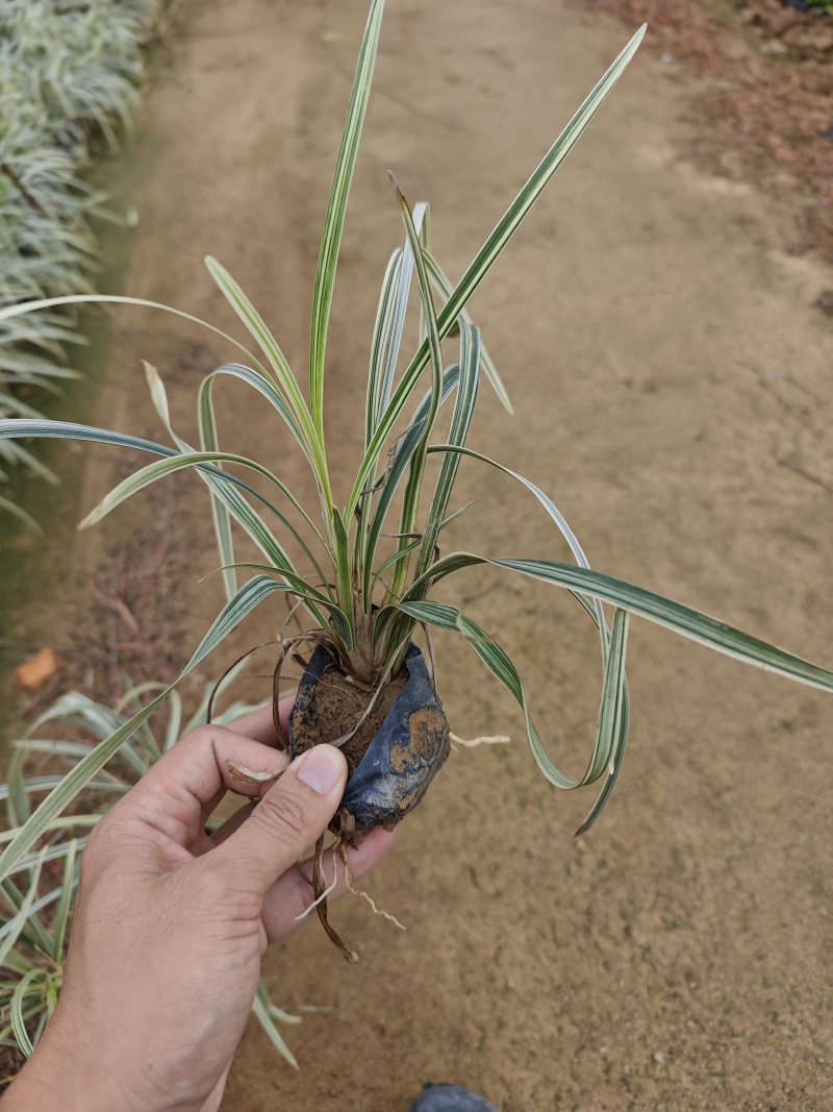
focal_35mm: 23
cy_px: 556
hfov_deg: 58.9
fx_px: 738
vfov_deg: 73.9
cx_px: 416
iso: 50
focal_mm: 6.55
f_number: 1.6
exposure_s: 1/1122
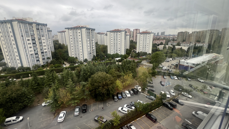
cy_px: 62
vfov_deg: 70.5
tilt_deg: -14.5
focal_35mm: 15
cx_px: 111
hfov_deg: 103.0
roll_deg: +2.0
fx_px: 91
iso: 32
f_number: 1.8
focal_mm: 1.57
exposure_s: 1/99
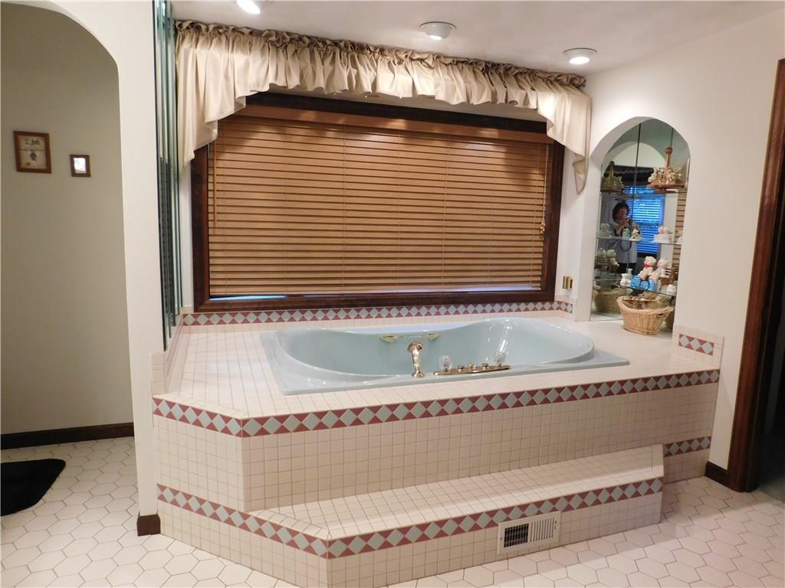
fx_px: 522
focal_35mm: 23
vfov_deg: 58.9
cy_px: 294
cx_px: 392
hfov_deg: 73.9
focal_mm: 4
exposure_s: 1/30
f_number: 3
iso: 250
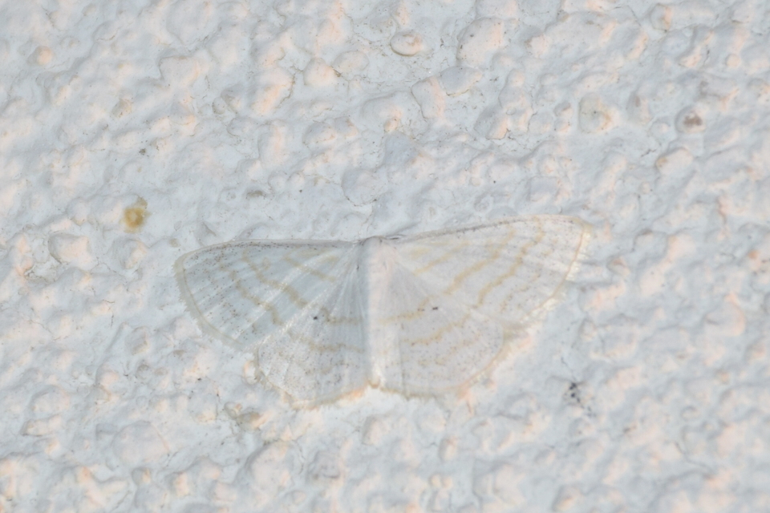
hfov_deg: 9.8
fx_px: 4491
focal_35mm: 210
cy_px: 256
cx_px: 385
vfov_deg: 6.5
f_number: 5.6
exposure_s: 1/60
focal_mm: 140
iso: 320
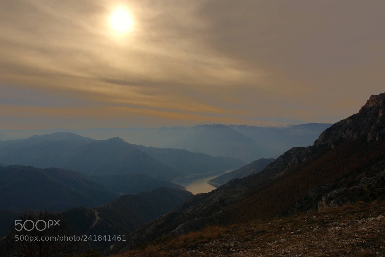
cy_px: 128
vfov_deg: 45.7
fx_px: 305
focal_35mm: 28
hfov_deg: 64.5
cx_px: 192
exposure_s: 1/1000
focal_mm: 19
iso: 100
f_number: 13
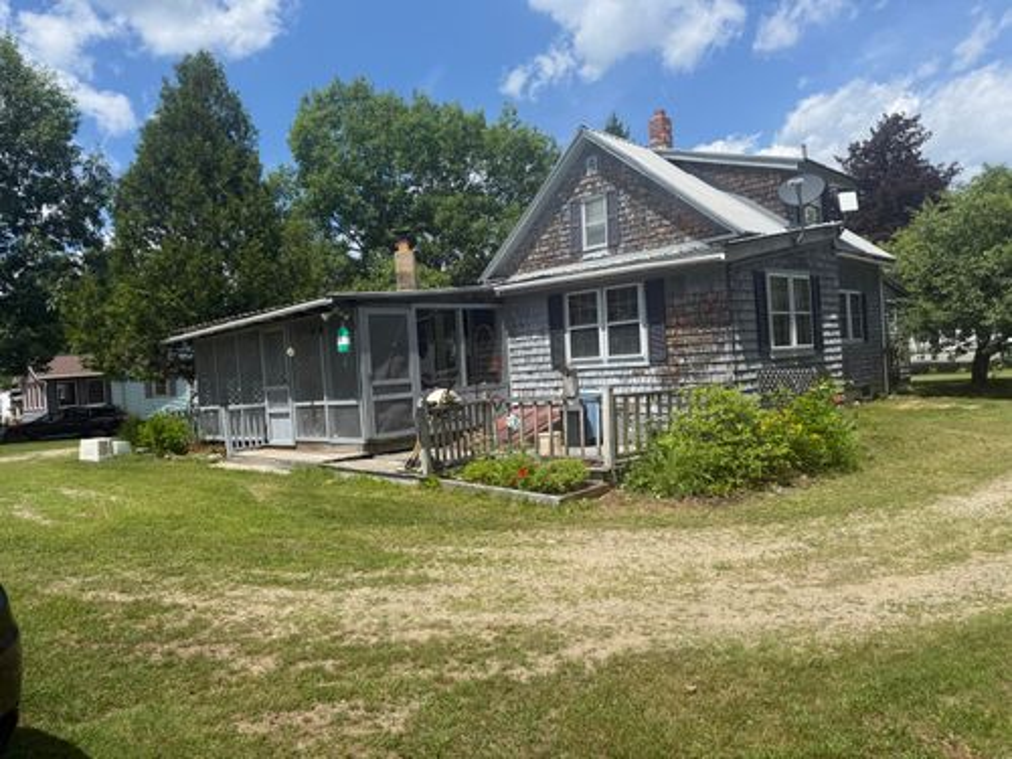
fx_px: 702
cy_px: 380
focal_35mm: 24
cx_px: 506
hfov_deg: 71.6
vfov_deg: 56.8
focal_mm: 6.76
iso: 80
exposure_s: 1/4167
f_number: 1.78
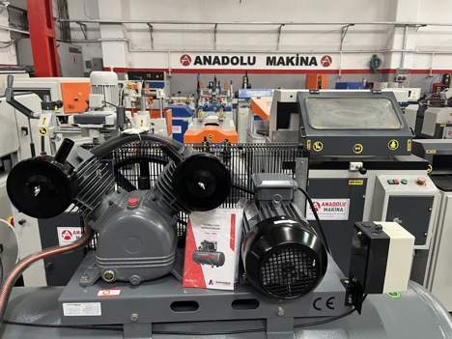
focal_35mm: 26
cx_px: 226
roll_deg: +0.1
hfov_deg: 67.3
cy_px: 170
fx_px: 339
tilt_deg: -15.0
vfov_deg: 53.1
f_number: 1.6
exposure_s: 1/50
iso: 200
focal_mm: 5.1
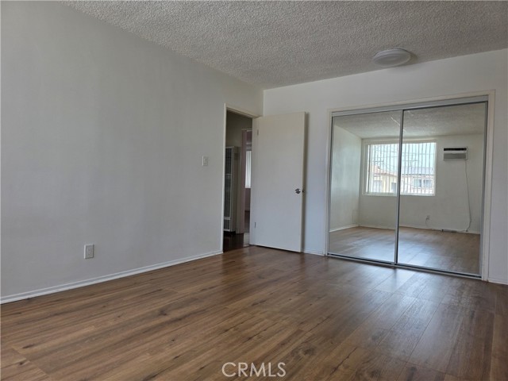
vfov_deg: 58.9
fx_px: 338
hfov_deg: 73.9
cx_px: 254
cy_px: 190
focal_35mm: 23
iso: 32
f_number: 1.7
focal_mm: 6.3
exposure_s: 1/180
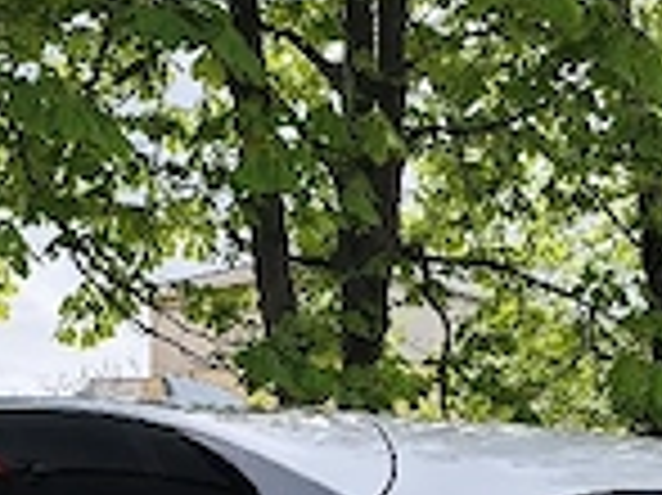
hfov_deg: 20.5
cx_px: 572
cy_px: 958
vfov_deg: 13.6
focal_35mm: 94
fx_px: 1796
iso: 50
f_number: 1.6
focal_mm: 6.55
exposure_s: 1/769
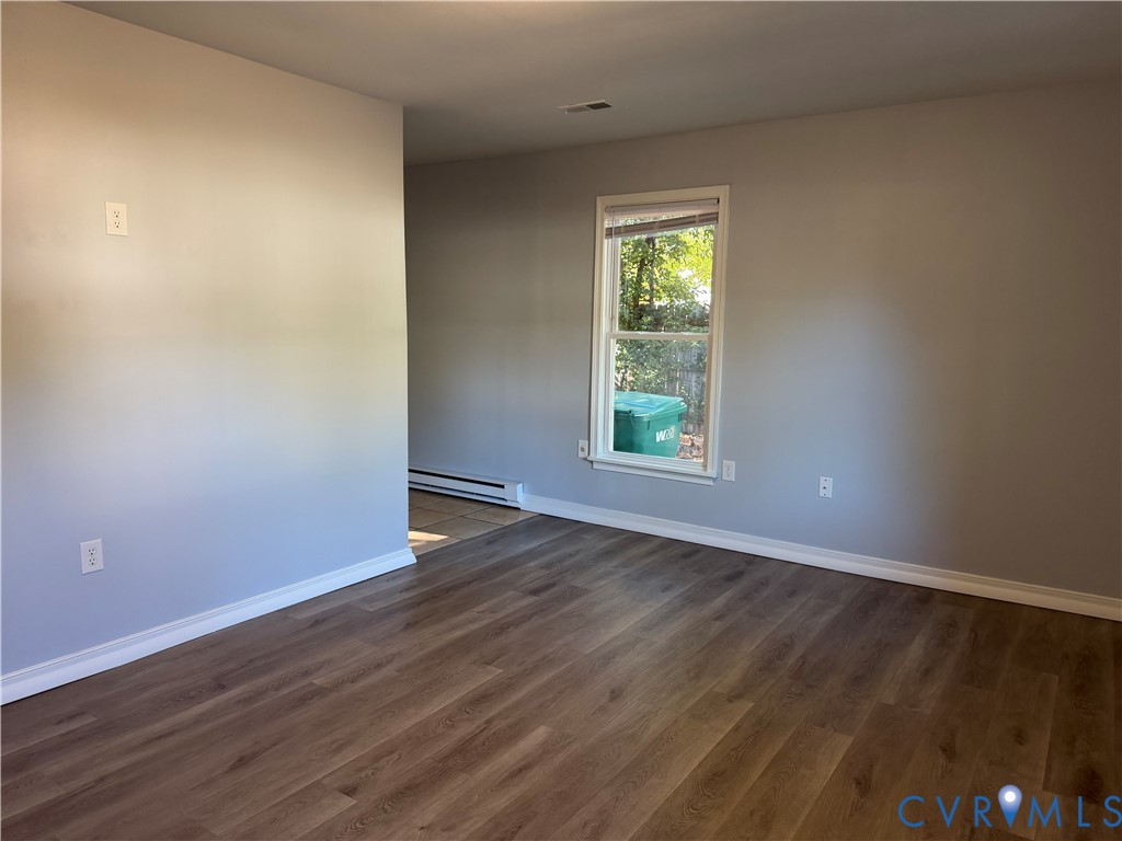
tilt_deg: -7.1
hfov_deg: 71.6
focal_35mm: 24
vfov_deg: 56.8
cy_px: 420
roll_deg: +0.1
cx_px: 561
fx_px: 778
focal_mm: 6.76
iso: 160
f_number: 1.78
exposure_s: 1/60
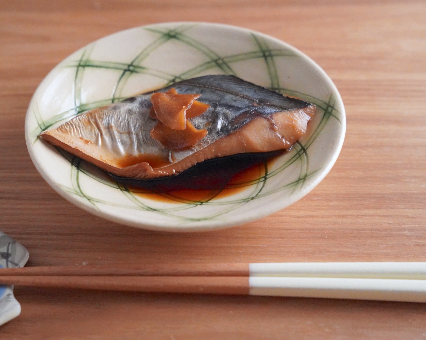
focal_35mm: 79
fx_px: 996
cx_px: 171
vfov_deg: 19.4
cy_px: 170
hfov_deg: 24.1
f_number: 6.3
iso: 25600
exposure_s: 1/640
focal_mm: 70
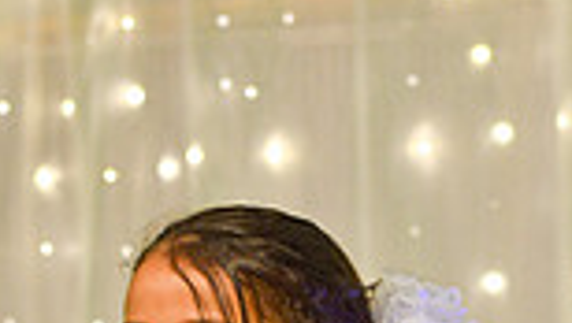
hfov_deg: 6.7
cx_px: 284
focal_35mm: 321
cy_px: 820
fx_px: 4874
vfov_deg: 3.7
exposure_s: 1/60
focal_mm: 70
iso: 400
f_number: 4
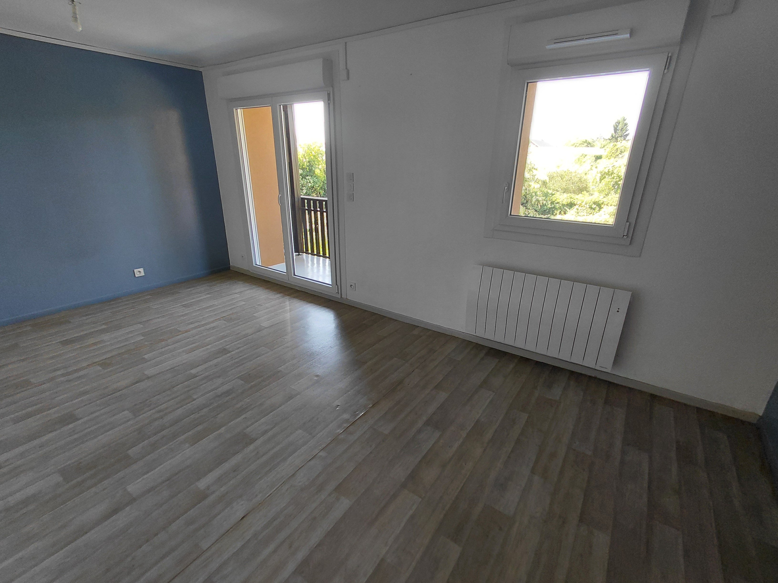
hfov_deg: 94.5
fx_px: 360
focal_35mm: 16
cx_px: 389
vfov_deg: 78.1
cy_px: 292
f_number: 2.2
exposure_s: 1/60
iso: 64
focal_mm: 1.64
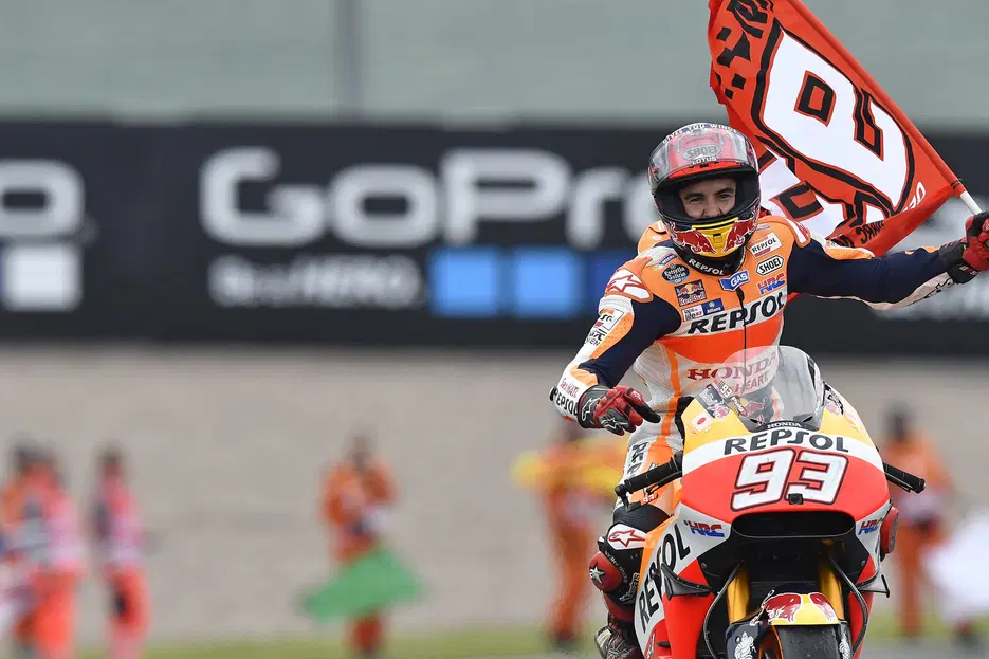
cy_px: 340
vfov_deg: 1.8
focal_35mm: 770
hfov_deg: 2.7
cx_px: 466
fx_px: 21148
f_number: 4
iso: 1000
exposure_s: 1/8000
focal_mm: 400
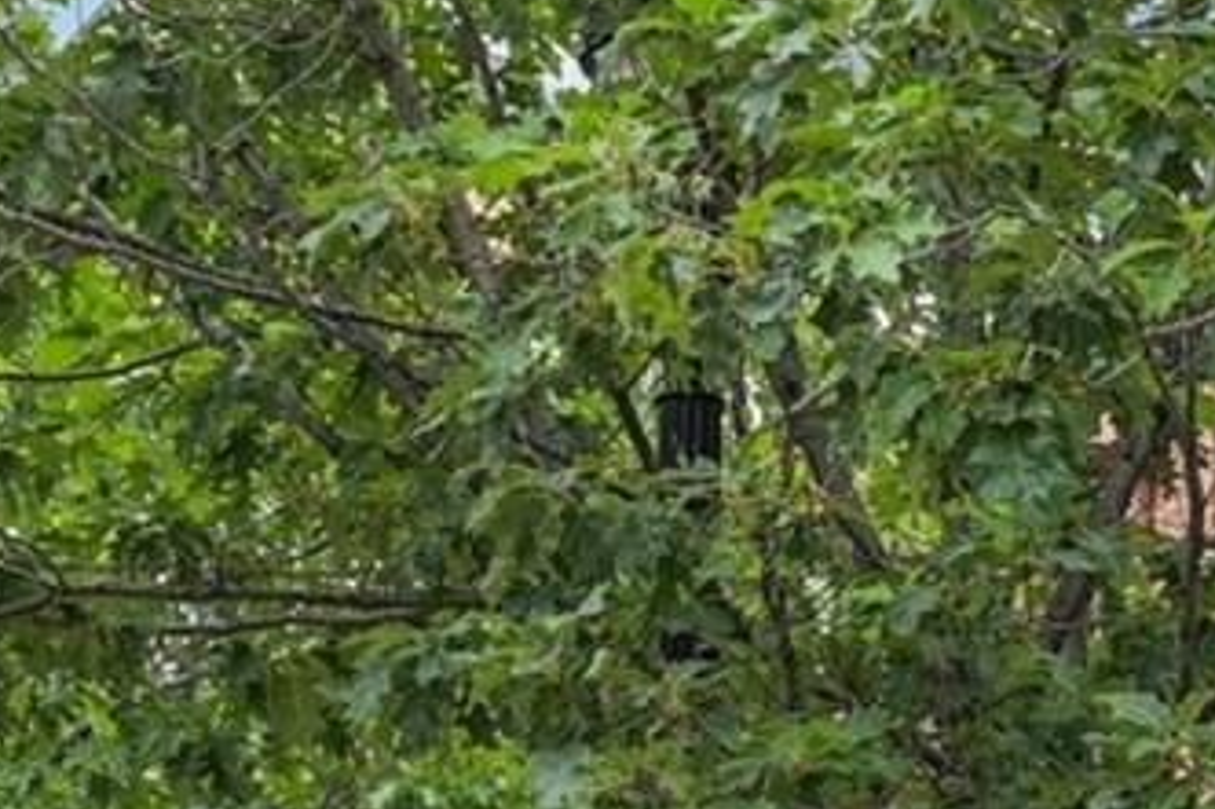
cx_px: 1650
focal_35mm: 124
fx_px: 4198
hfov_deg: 15.5
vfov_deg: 10.4
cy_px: 1450
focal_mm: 25.5
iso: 400
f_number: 8
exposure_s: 1/20
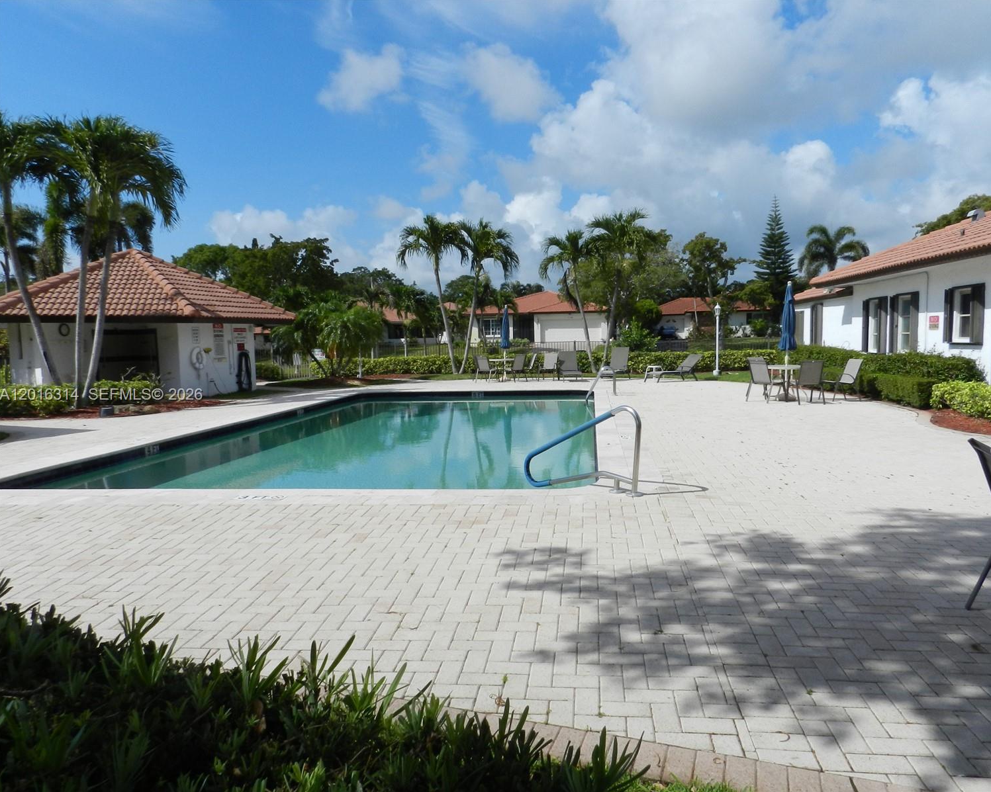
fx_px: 704
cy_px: 396
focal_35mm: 24
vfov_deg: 58.8
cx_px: 526
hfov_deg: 70.2
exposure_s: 1/800
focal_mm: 4
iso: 160
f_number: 5.6
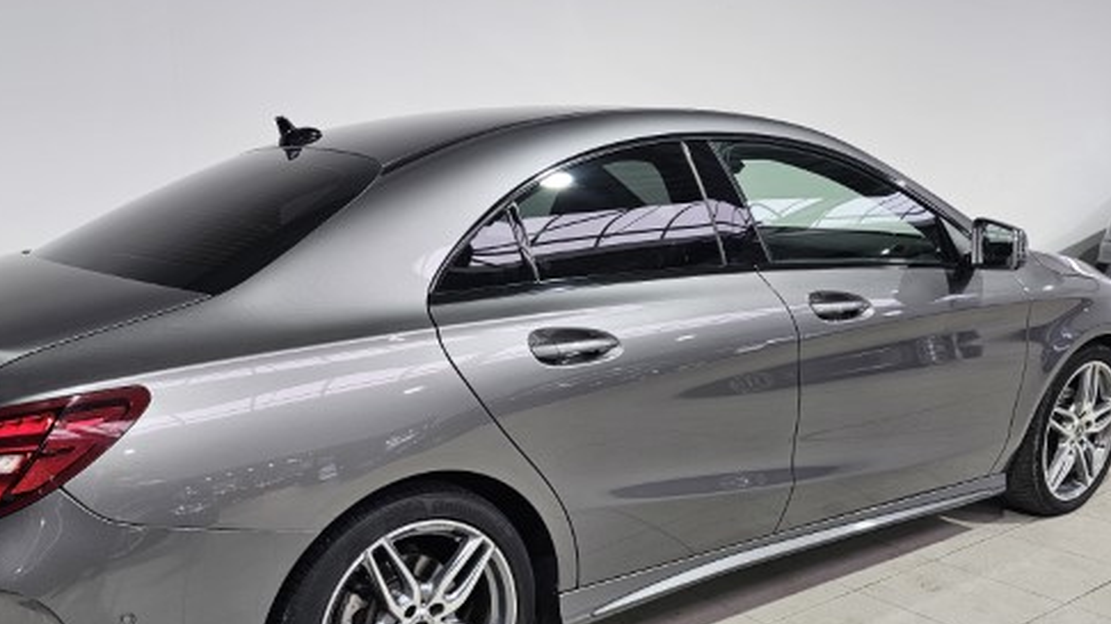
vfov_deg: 35.0
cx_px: 459
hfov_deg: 59.1
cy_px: 448
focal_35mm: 33
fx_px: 972
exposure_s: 1/100
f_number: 1.7
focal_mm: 6.3
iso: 100
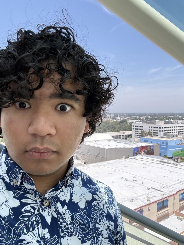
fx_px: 213
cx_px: 92
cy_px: 122
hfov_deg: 46.8
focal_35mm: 30
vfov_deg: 60.0
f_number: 1.9
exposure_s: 1/575
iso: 40
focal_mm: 2.69
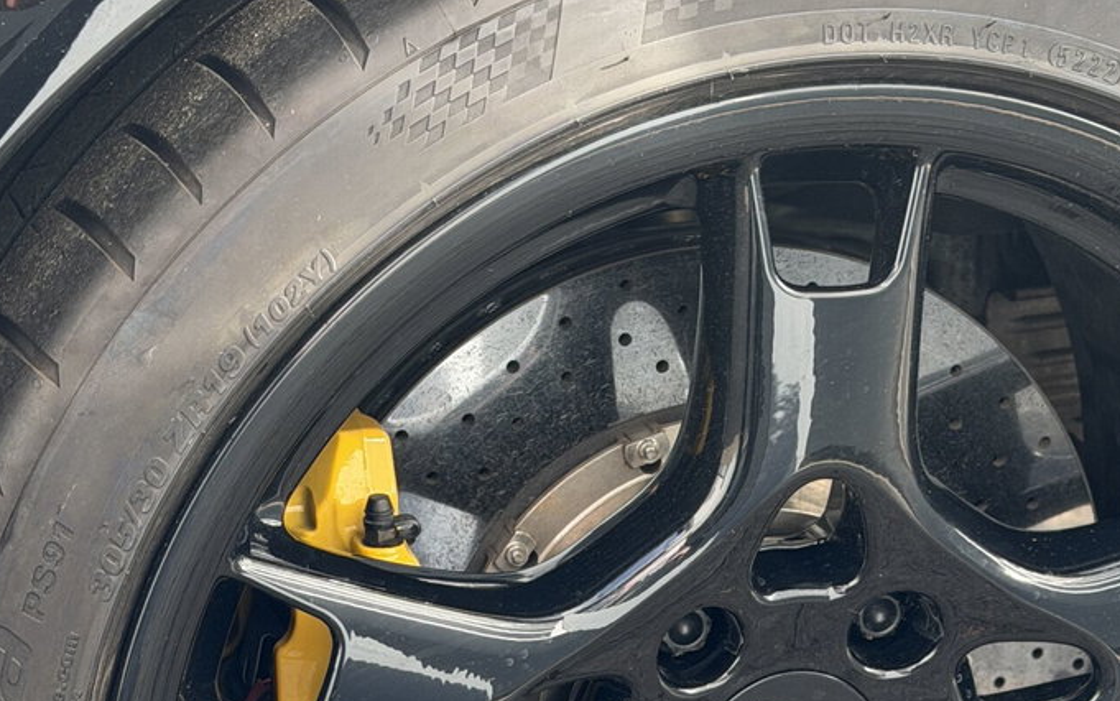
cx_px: 748
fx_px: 3114
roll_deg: -3.9
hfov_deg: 20.3
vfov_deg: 12.6
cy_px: 805
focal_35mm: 102
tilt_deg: -27.2
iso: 64
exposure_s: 1/272
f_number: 1.78
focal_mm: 6.76
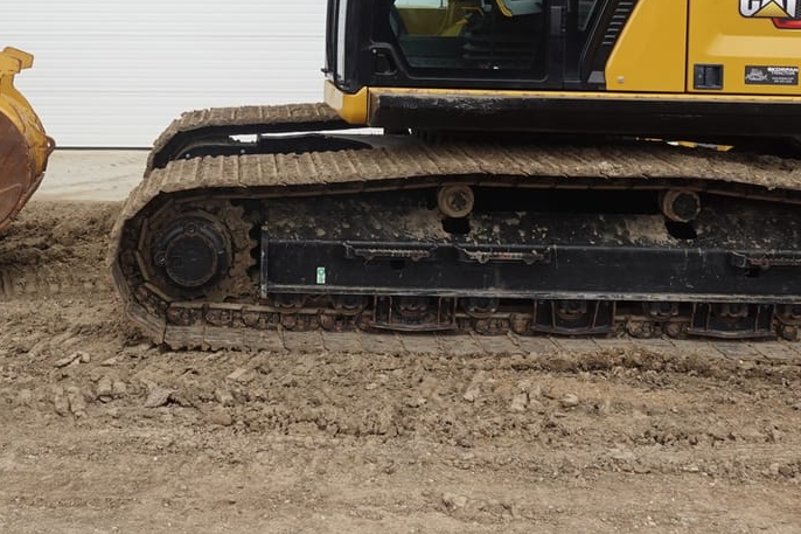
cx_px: 250
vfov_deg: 22.9
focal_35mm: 56
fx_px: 1246
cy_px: -36
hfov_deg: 35.2
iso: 125
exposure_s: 1/250
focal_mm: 9.4
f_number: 5.6
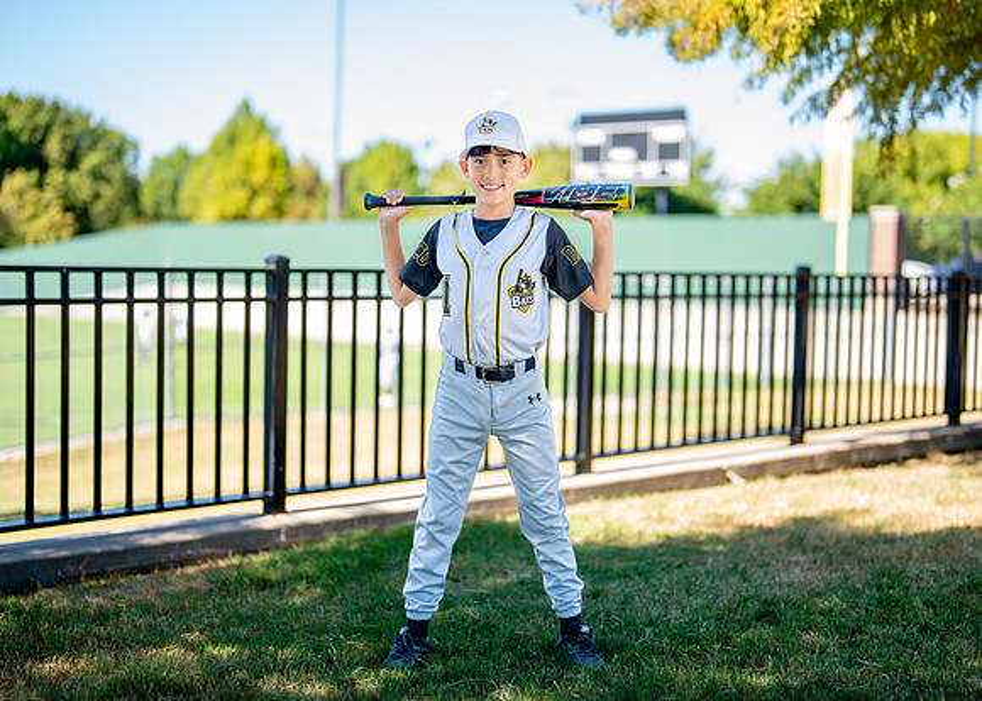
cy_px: 339
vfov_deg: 25.4
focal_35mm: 56
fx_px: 1557
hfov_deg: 35.0
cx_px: 517
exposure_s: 1/1250
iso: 100
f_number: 1.2
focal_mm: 50
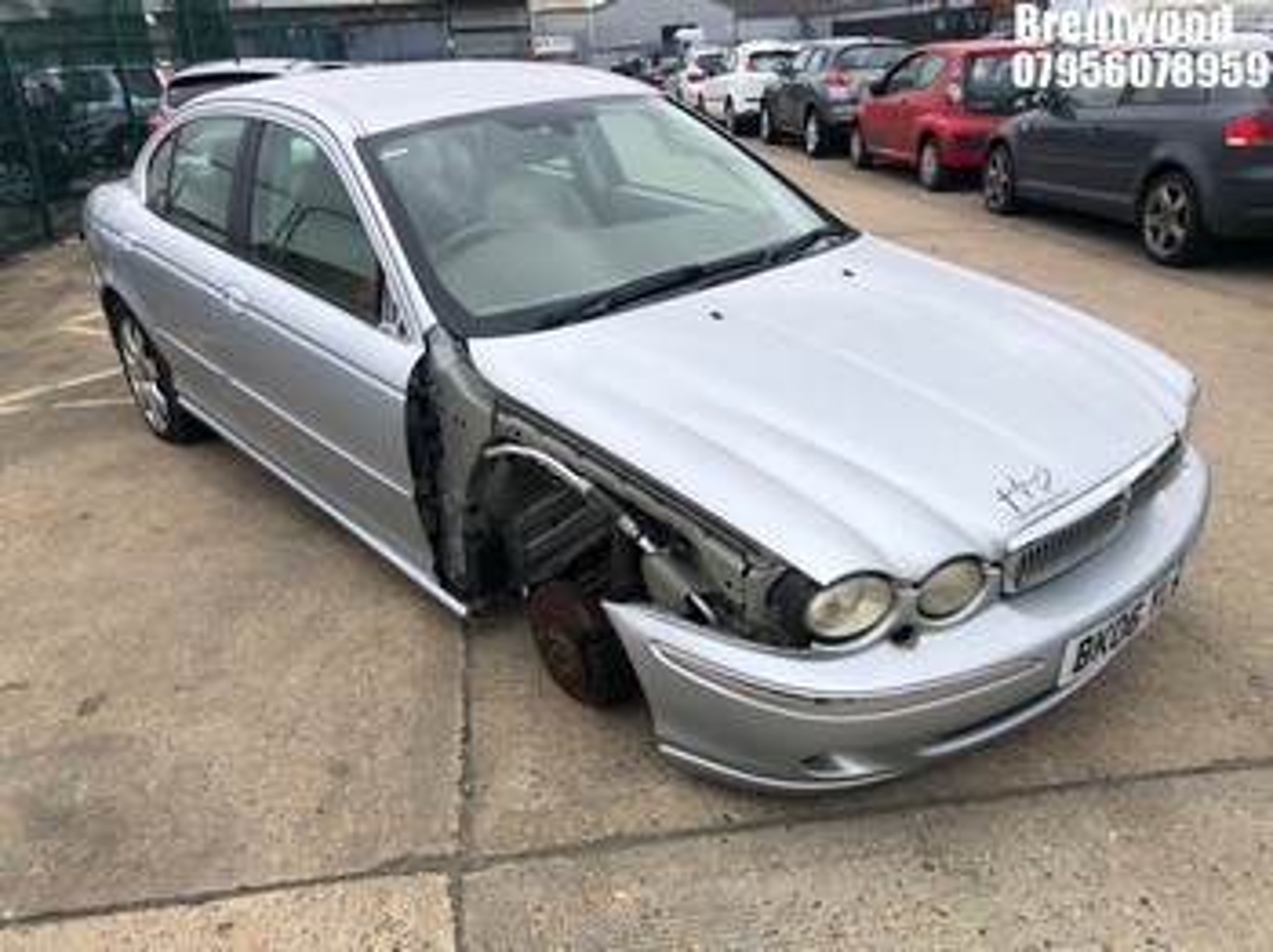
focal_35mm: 28
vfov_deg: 49.7
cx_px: 636
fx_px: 1029
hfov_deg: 63.5
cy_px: 476
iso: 20
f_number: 1.8
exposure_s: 1/783
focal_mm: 4
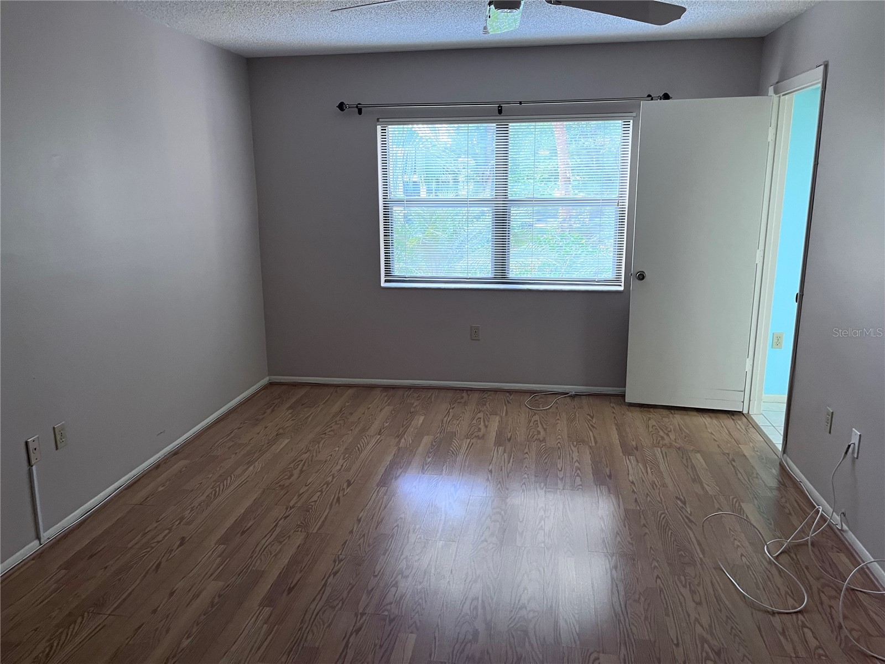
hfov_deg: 67.3
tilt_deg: -10.4
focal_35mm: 26
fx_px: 665
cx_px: 442
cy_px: 332
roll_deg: +1.6
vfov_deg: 53.1
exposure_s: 1/60
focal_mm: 5.1
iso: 160
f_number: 1.6
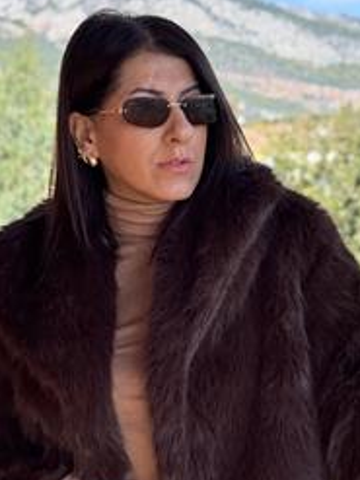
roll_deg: +4.0
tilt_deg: -4.3
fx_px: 1402
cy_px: 286
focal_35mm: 101
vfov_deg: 19.4
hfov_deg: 14.6
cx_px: 189
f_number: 1.78
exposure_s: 1/1524
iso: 64
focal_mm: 6.76
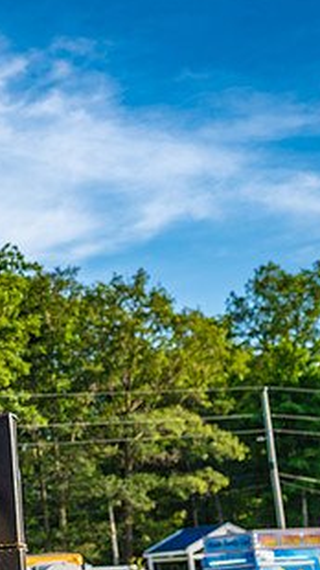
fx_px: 1481
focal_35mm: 98
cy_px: 343
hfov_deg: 11.8
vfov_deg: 21.8
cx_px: -156
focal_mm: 50
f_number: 5.6
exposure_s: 1/400
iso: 100
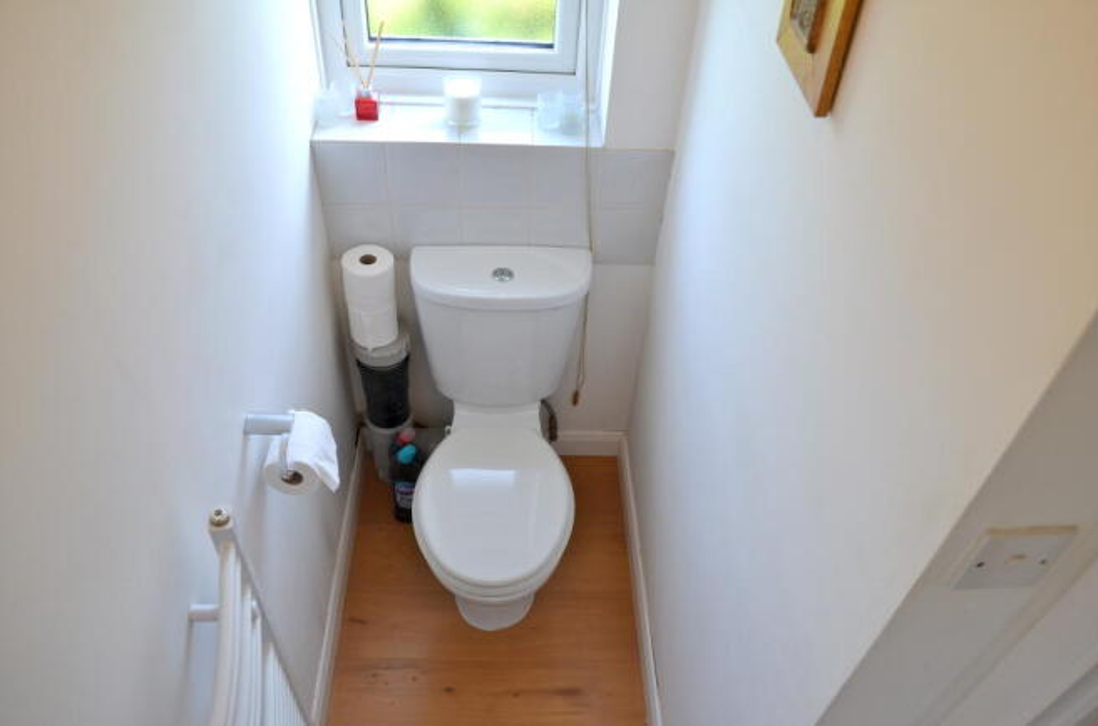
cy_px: 363
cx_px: 549
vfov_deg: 47.7
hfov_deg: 67.5
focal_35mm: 27
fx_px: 822
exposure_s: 1/60
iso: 250
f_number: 5.6
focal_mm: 18
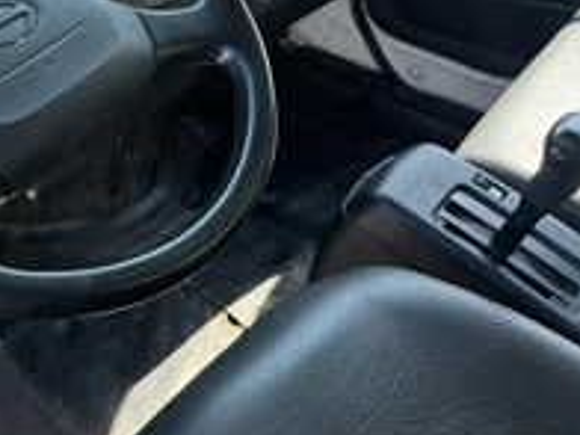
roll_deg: -0.8
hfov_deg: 35.6
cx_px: 15
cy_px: 59
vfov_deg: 28.7
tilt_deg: -31.8
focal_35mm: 49
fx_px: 821
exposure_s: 1/735
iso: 100
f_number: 1.78
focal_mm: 6.76
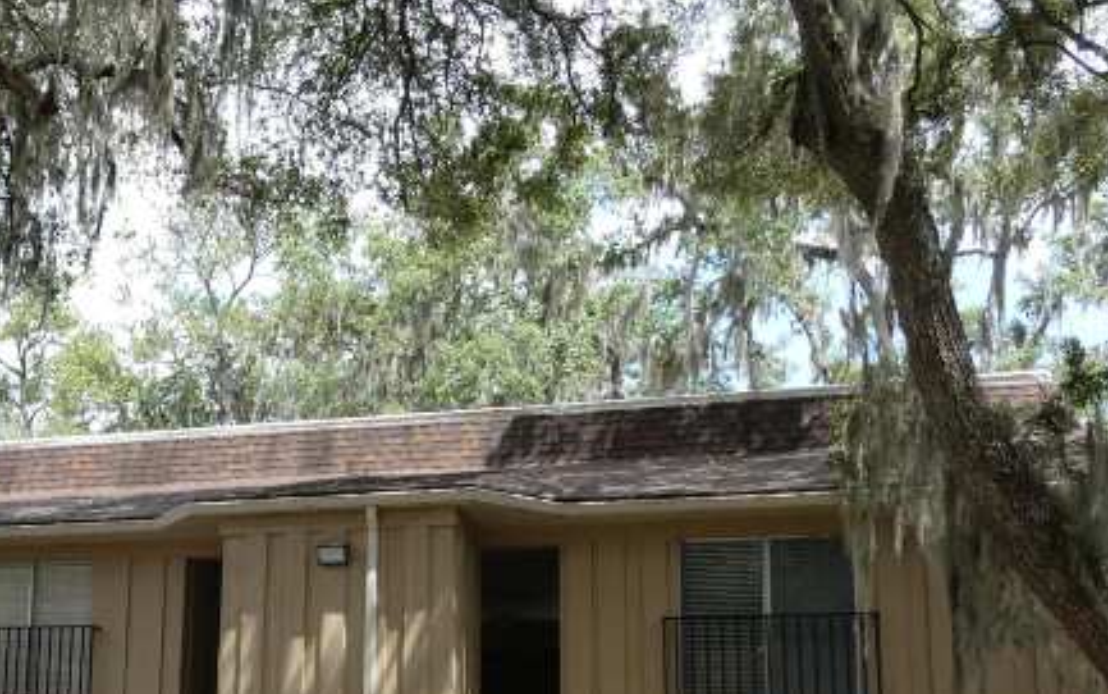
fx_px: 1420
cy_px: 556
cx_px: 215
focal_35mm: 47
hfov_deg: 40.8
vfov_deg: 26.9
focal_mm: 4.3
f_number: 3.3
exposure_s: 1/400
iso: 80
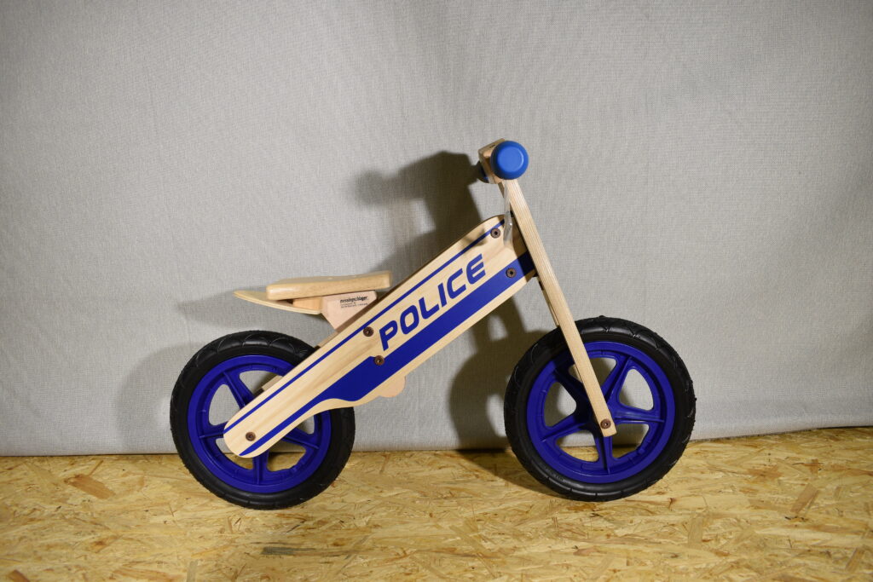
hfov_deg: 67.4
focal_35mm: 27
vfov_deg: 47.9
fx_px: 655
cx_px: 436
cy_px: 291
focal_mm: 18
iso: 400
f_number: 5
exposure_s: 1/100
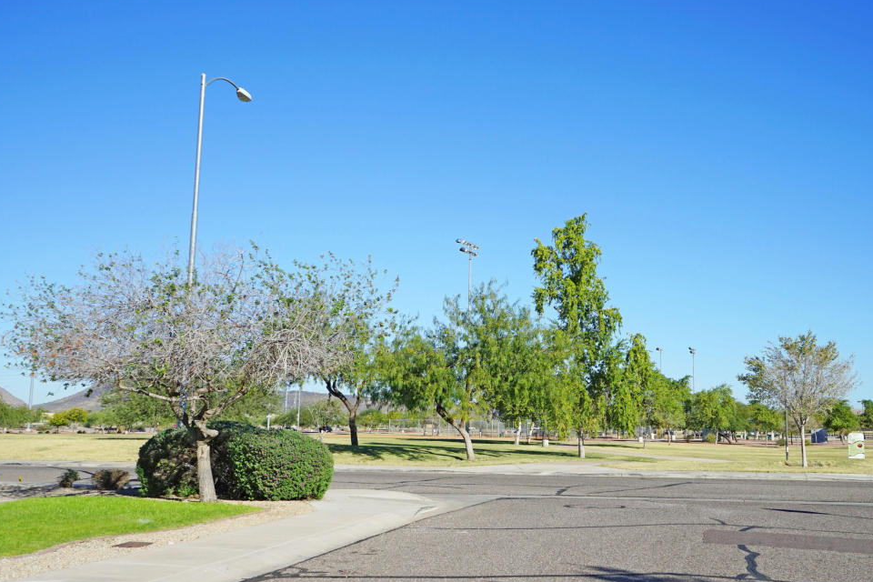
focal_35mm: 42
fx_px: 1018
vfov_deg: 31.9
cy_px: 265
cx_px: 497
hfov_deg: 46.3
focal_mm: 35
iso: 100
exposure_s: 1/200
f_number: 11
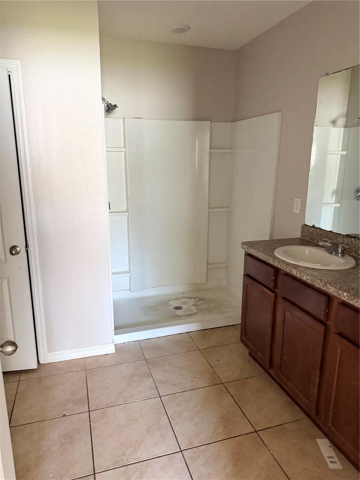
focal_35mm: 24
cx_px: 180
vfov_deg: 71.6
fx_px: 333
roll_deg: +1.7
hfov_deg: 56.8
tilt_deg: -13.3
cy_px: 240
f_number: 1.78
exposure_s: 1/60
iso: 640
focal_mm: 6.76
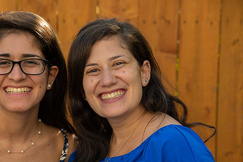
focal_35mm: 127
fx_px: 858
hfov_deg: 16.1
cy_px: 119
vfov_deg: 10.8
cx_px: 79
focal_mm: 85
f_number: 4
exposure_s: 1/320
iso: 125
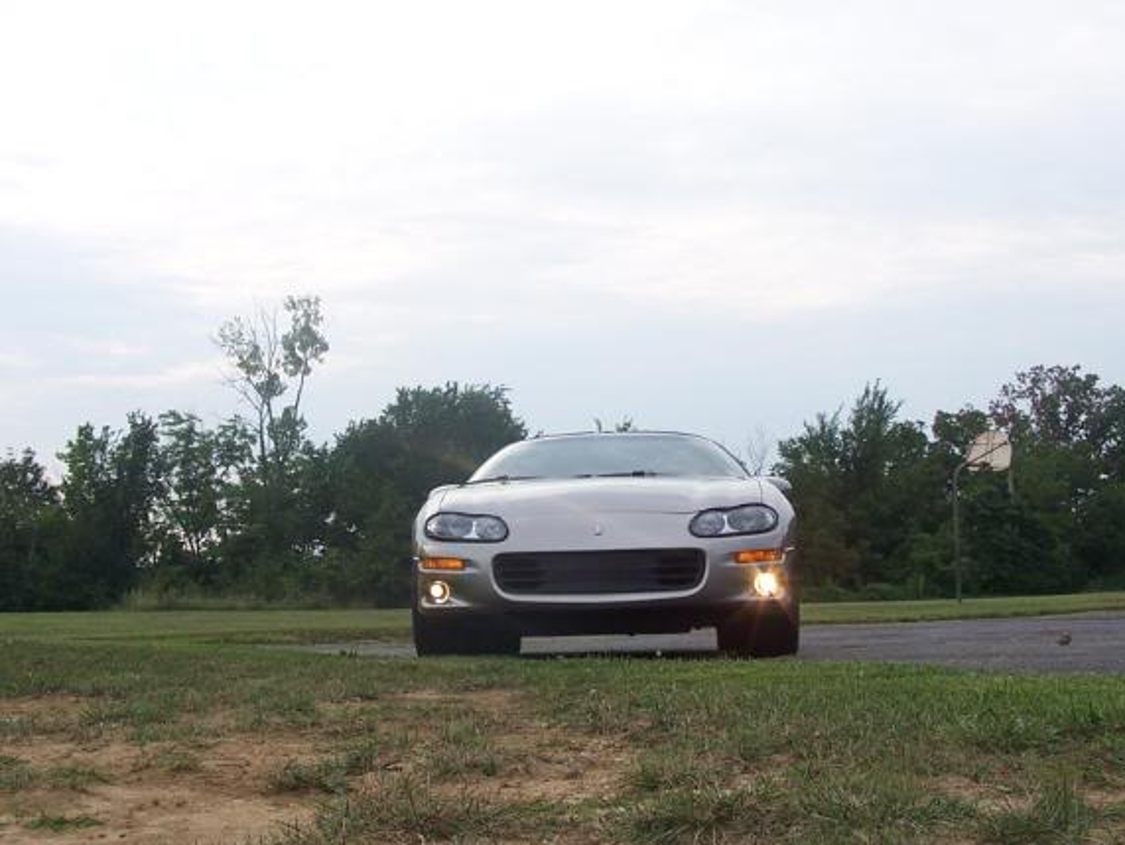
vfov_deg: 29.7
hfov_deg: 38.9
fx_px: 1593
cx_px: 567
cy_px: 433
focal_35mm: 49
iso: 80
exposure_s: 1/350
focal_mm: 6
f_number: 2.8
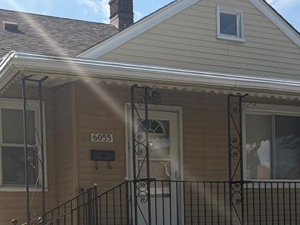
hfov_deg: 30.2
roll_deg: +1.9
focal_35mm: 64
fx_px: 555
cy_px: 229
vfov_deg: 22.0
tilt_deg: +0.1
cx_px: 126
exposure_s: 1/4065
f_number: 1.6
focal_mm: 5.96
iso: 50
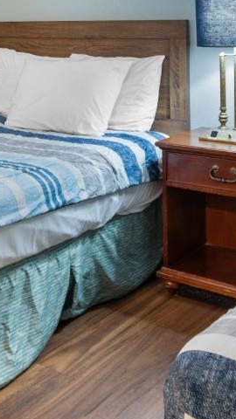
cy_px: 17
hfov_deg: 22.1
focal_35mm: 53
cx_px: 24
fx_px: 590
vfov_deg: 36.0
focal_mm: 10
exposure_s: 1
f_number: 4.5
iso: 100
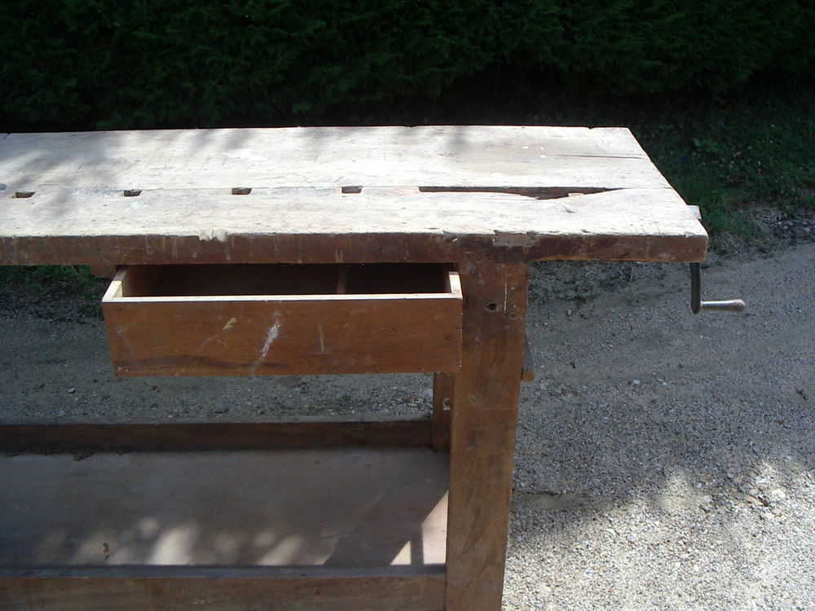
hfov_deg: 49.0
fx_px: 895
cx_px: 408
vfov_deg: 37.7
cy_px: 306
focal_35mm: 38
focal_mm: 5.8
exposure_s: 1/500
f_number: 4.8
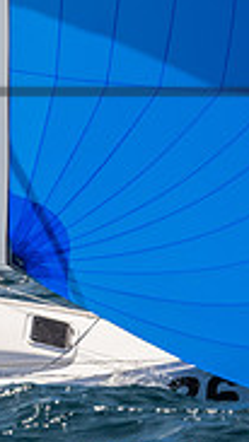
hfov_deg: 1.7
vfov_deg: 3.0
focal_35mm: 709
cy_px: -77
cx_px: -110
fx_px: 8318
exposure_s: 1/640
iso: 640
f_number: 9
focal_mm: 140
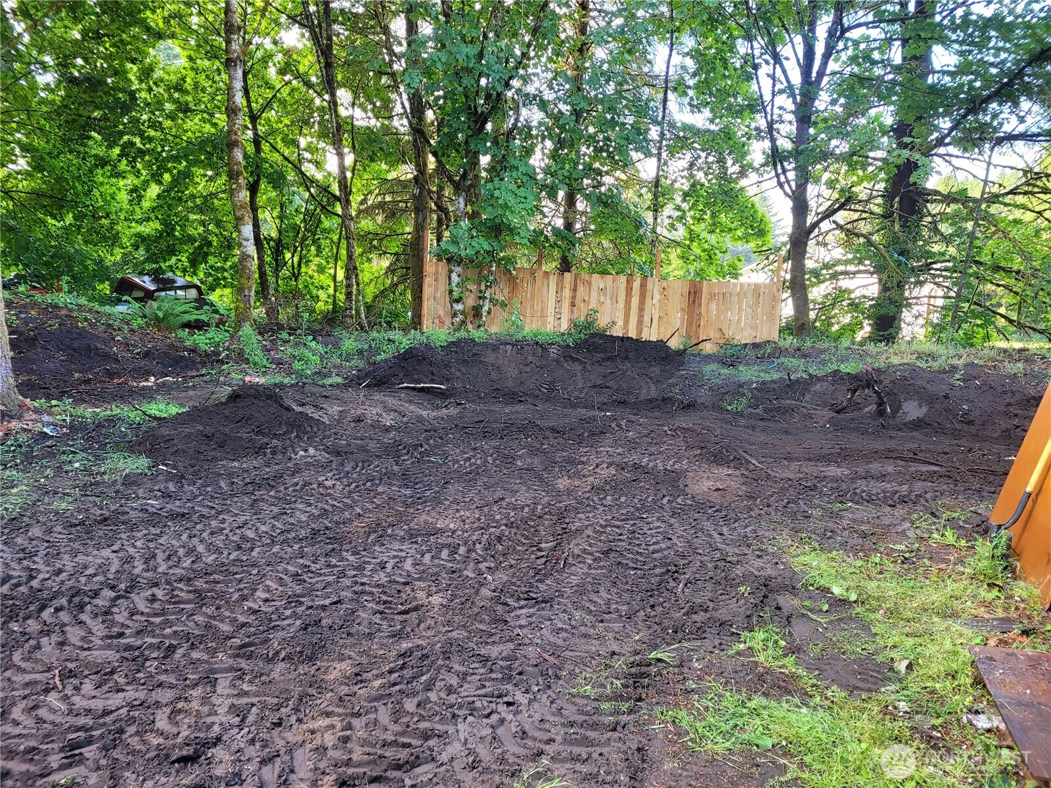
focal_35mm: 26
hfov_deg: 67.3
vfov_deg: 53.1
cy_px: 394
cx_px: 526
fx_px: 789
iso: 160
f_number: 1.8
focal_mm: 5.4
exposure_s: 1/119
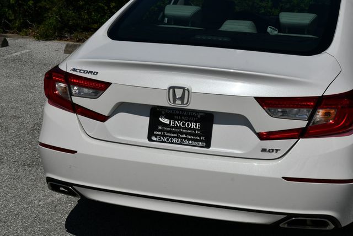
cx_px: 176
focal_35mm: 80
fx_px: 785
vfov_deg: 17.1
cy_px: 118
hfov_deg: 25.3
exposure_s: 1/500
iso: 100
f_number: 11
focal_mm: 40
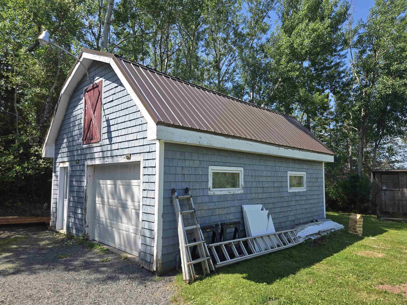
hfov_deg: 73.9
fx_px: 270
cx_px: 204
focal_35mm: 23
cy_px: 152
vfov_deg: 58.9
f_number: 1.8
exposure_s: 1/868
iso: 25
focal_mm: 5.4
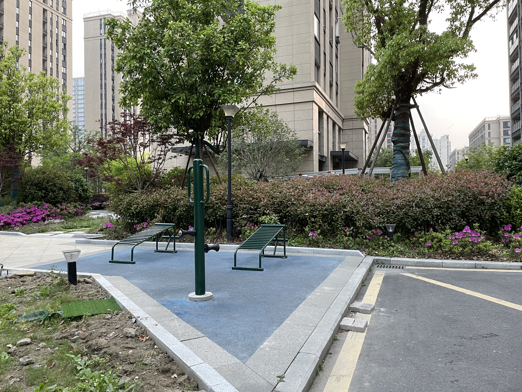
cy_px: 196
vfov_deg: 53.1
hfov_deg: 67.3
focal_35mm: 26
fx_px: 392
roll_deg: +1.2
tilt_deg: +1.1
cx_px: 261
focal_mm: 4.2
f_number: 1.6
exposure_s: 1/77
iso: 125
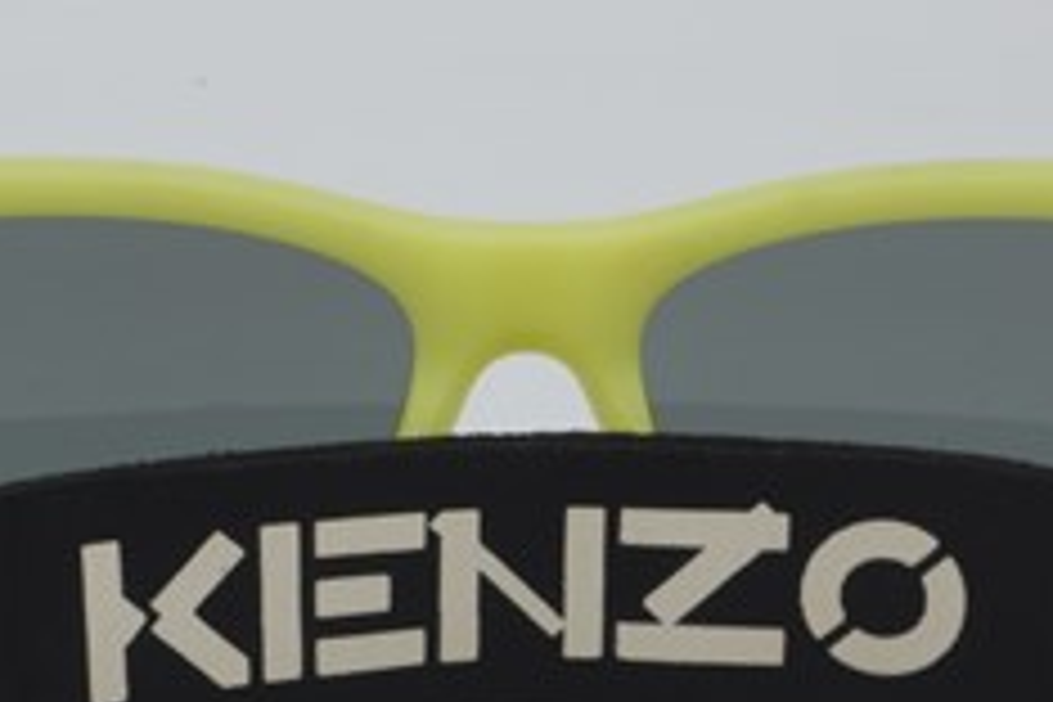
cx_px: 531
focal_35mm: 141
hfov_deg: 14.6
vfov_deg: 9.7
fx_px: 4120
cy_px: 418
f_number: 32
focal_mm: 55
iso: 100
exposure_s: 1/3
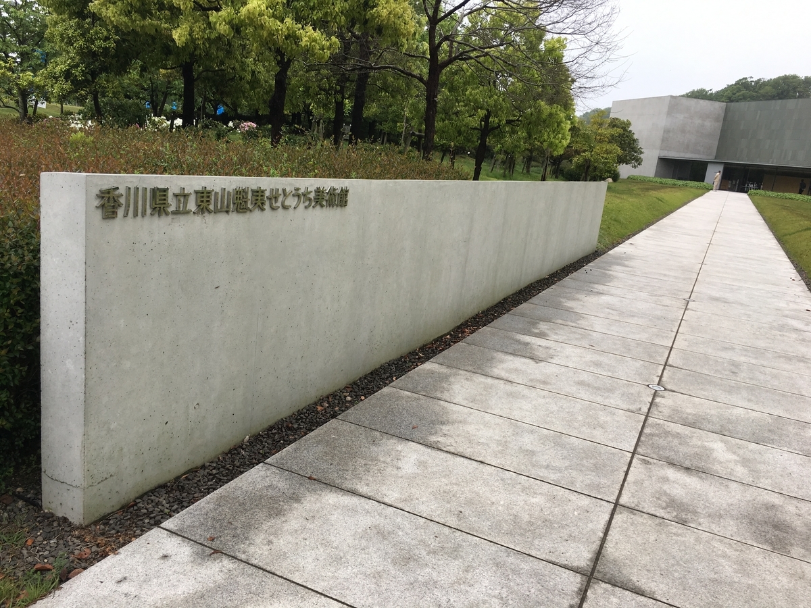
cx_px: 406
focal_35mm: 29
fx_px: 679
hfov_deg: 61.7
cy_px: 304
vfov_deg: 48.2
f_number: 2.2
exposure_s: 1/411
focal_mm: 4.15
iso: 25
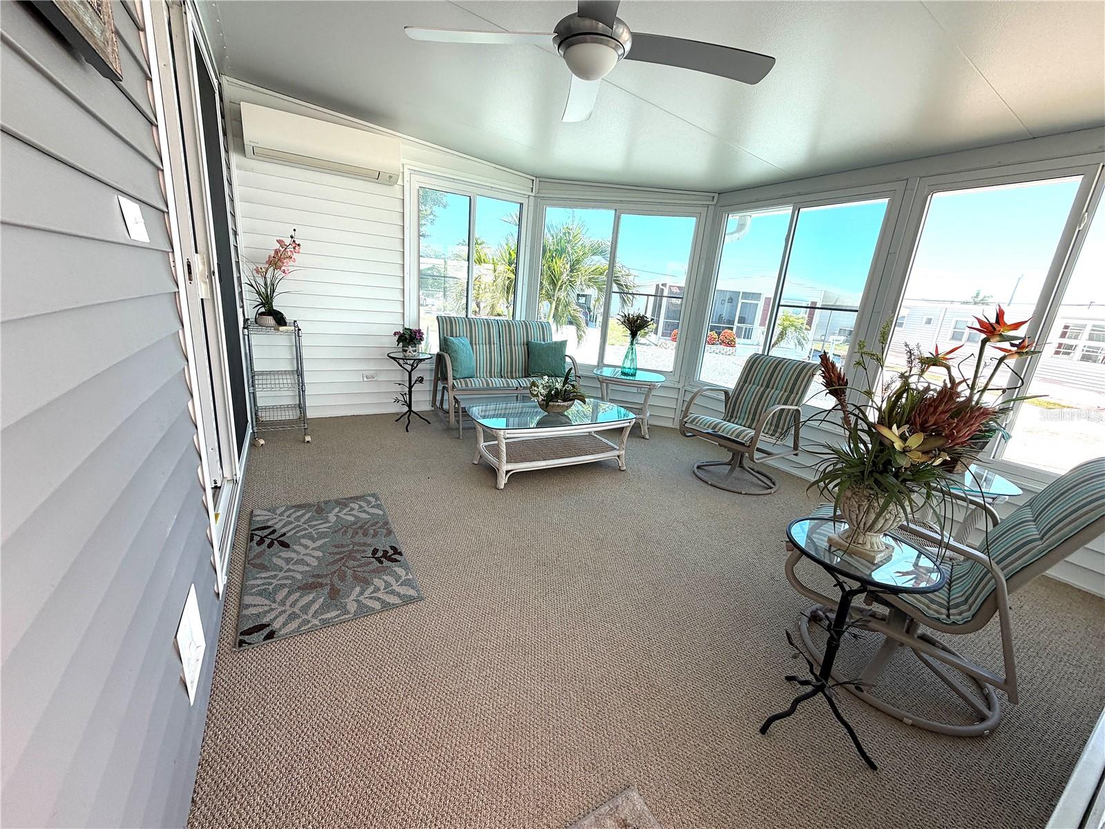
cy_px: 414
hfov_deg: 102.1
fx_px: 447
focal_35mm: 14
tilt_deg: -14.4
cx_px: 552
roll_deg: -5.4
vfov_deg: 85.7
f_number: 2.2
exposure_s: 1/126
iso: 40
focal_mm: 2.22
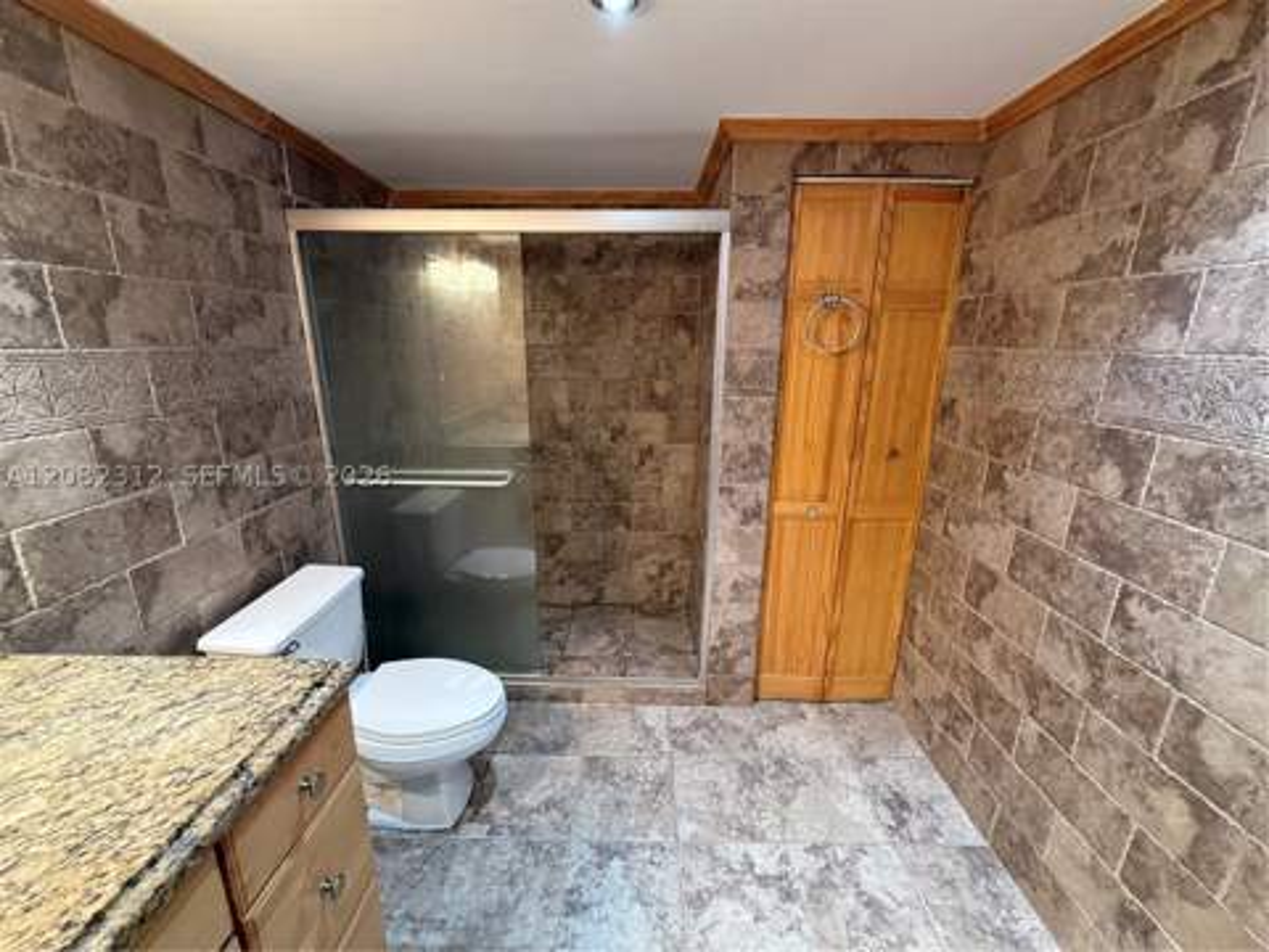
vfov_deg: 85.7
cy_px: 476
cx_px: 634
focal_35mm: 14
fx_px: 513
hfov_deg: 102.1
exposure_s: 1/60
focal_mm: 2.22
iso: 500
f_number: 2.2
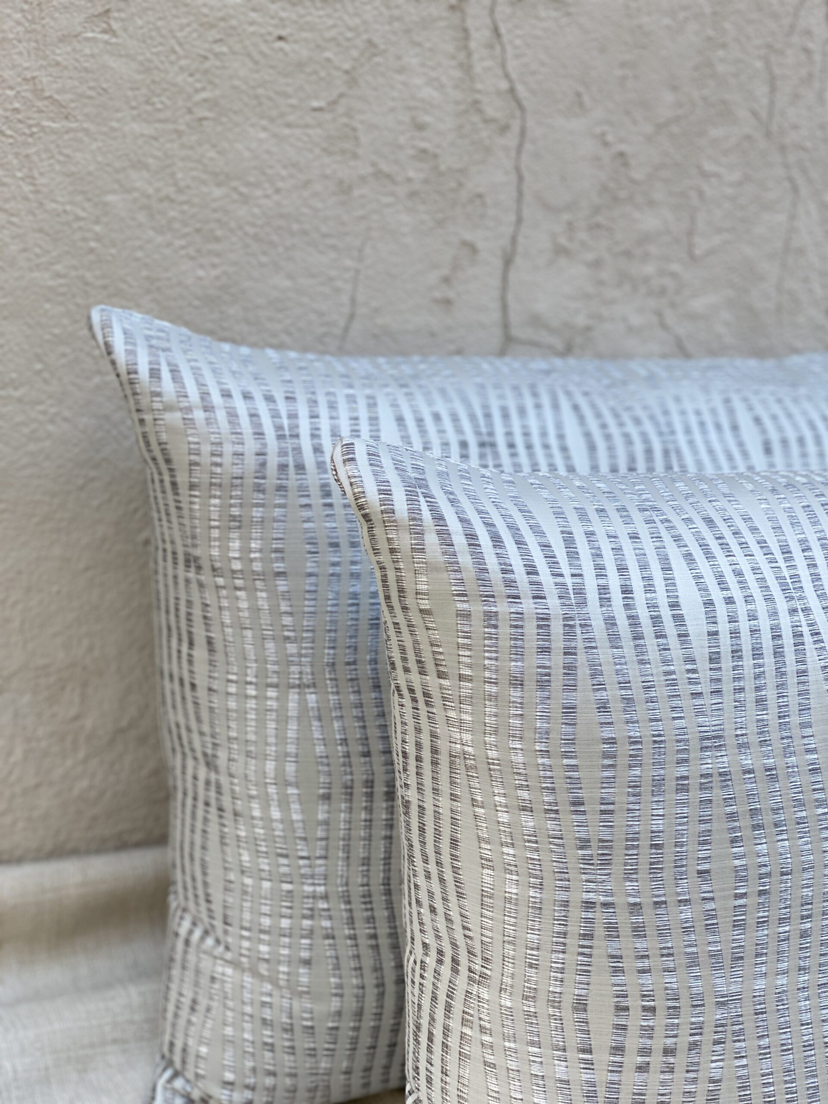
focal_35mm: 52
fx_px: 1658
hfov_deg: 28.0
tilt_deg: -21.7
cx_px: 414
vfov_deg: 36.8
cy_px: 552
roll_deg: -5.7
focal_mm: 6
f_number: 2
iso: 50
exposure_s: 1/122
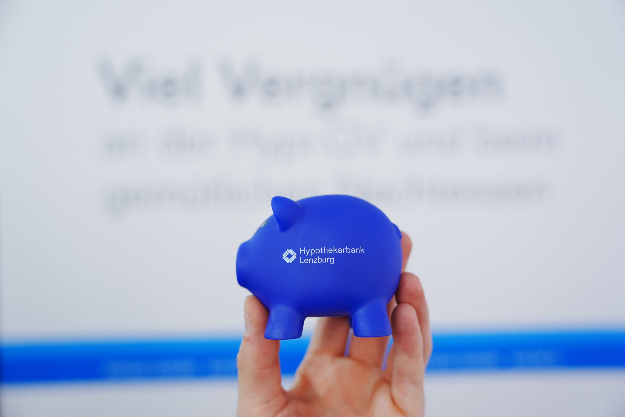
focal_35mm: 35
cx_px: 312
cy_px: 208
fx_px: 608
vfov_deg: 37.9
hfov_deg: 54.4
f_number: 2.8
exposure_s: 1/200
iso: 800
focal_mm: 35
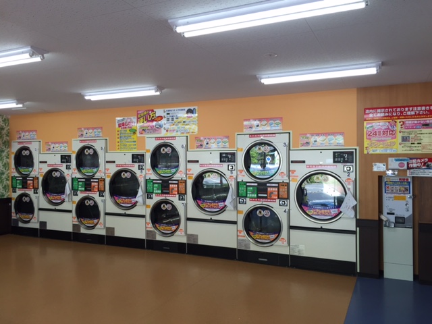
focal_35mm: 29
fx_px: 362
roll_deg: -0.4
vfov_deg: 48.2
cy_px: 162
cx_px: 216
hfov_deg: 61.7
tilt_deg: -0.7
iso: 50
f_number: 2.2
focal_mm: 4.15
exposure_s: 1/100
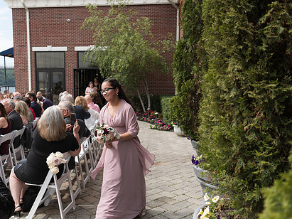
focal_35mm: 38
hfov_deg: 48.8
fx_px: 320
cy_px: 123
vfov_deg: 37.6
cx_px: 121
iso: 64
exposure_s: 1/640
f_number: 2.8
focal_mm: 28
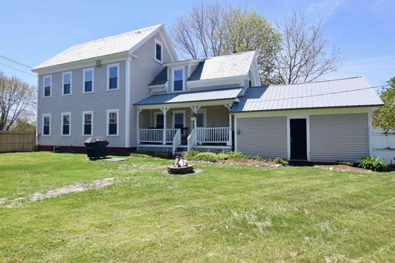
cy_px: 132
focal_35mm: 21
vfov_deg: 59.5
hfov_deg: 81.2
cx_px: 198
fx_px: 230
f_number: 9
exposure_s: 1/320
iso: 200
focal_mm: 14
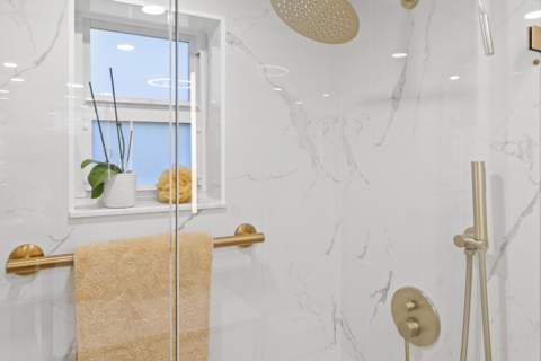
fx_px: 338
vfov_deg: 56.1
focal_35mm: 22
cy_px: 180
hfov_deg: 77.3
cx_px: 270
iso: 100
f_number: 8
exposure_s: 1/5
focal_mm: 15
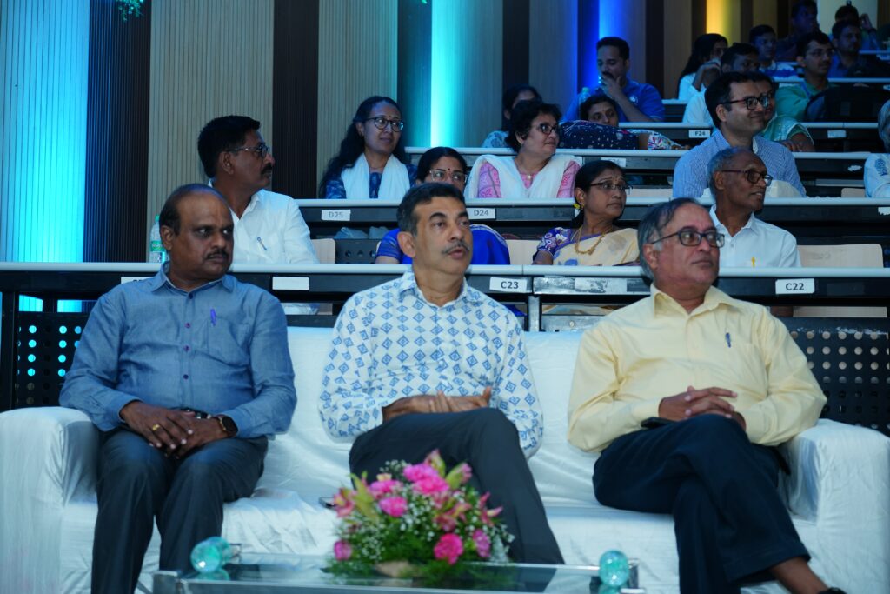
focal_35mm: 61
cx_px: 445
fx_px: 1508
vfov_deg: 22.3
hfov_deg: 32.9
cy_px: 297
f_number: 4
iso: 1000
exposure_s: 1/200
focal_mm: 61
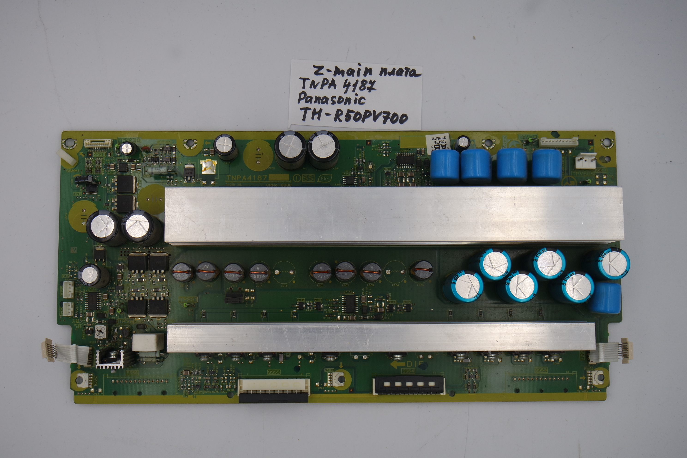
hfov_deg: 43.6
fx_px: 859
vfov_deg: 29.9
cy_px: 229
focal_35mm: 45
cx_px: 344
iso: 160
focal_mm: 17
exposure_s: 1/125
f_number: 5.6
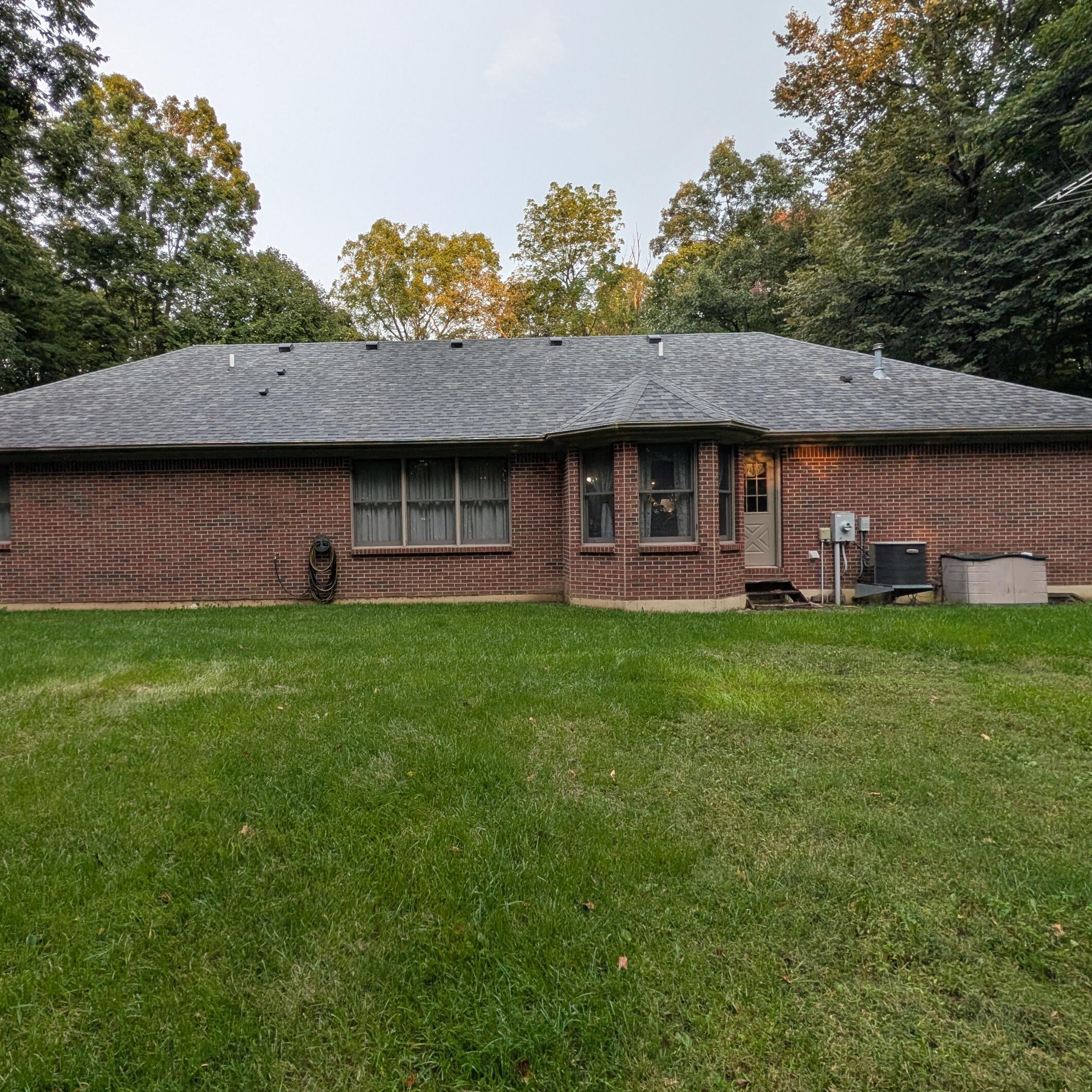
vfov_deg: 91.1
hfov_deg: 90.4
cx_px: 459
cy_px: 538
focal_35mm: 15
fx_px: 535
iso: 60
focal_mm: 2.02
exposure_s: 1/532
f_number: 1.7
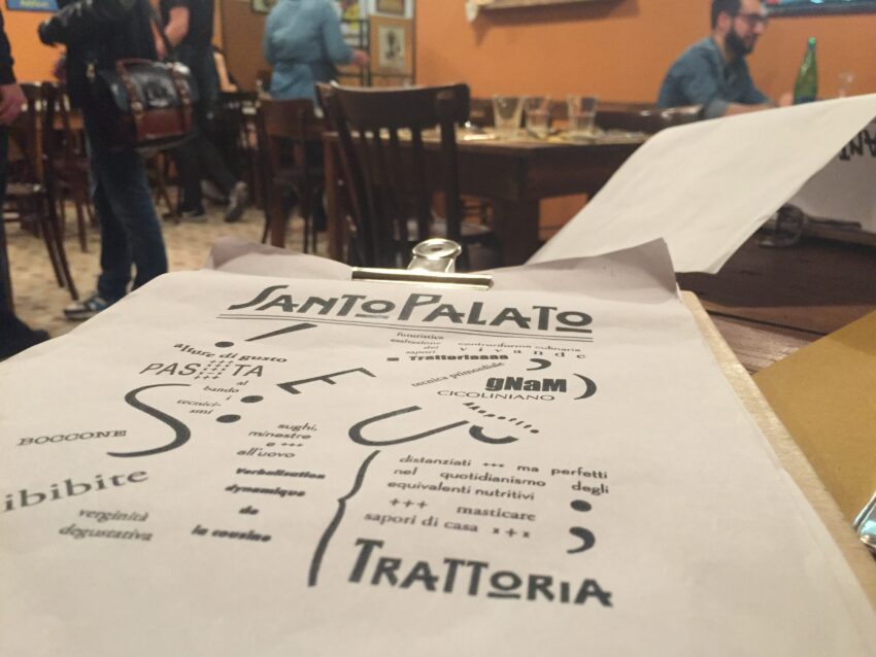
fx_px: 734
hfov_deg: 61.6
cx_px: 438
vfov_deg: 48.2
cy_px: 328
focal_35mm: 29
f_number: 2.2
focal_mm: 4.15
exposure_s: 1/20
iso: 250
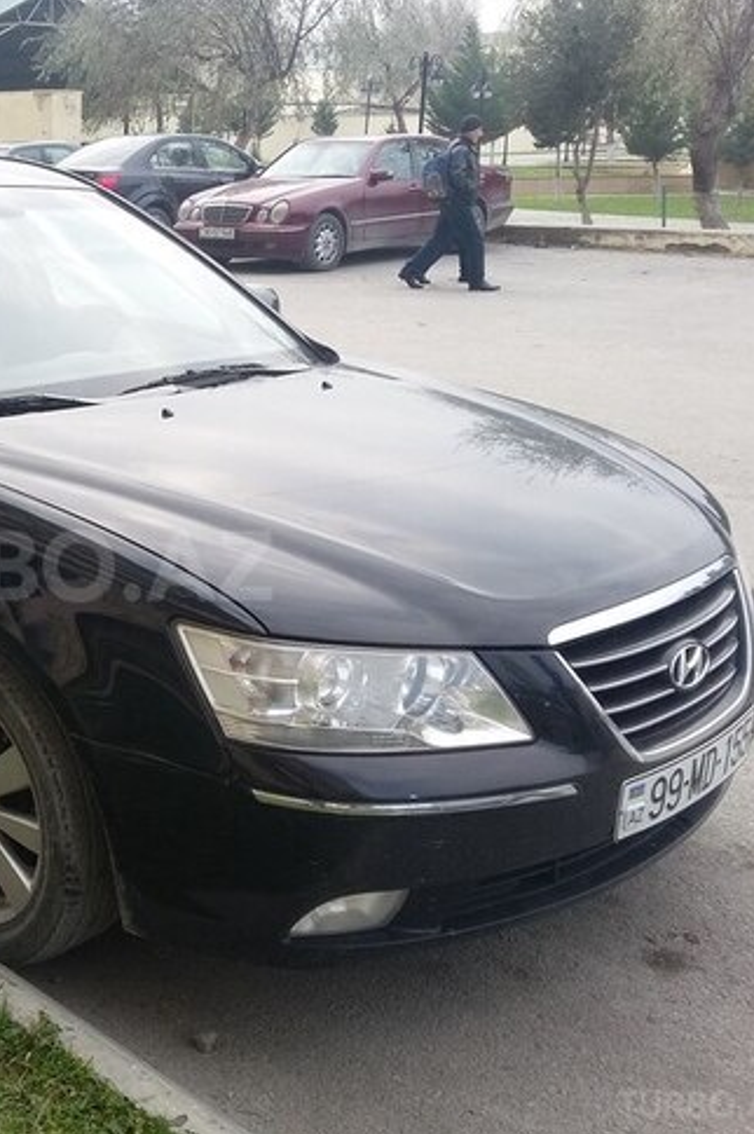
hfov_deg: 28.9
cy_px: 566
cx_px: 33
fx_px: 1384
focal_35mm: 44
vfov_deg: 44.5
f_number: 2.2
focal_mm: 3.3
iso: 50
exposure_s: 1/179
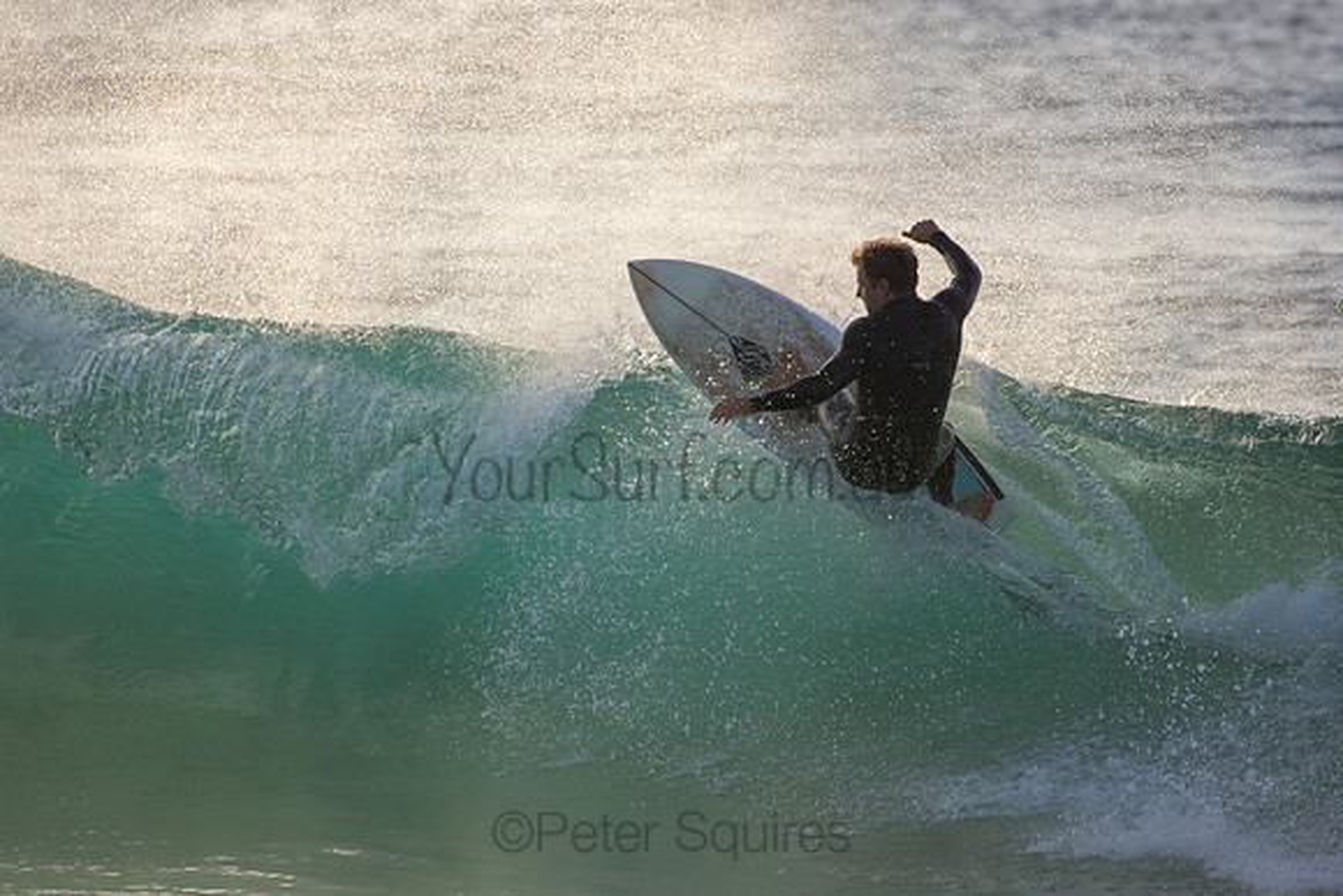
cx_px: 672
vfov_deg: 1.8
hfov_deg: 2.7
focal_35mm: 750
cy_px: 448
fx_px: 27984
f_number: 5.6
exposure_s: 1/1250
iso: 320
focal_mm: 500
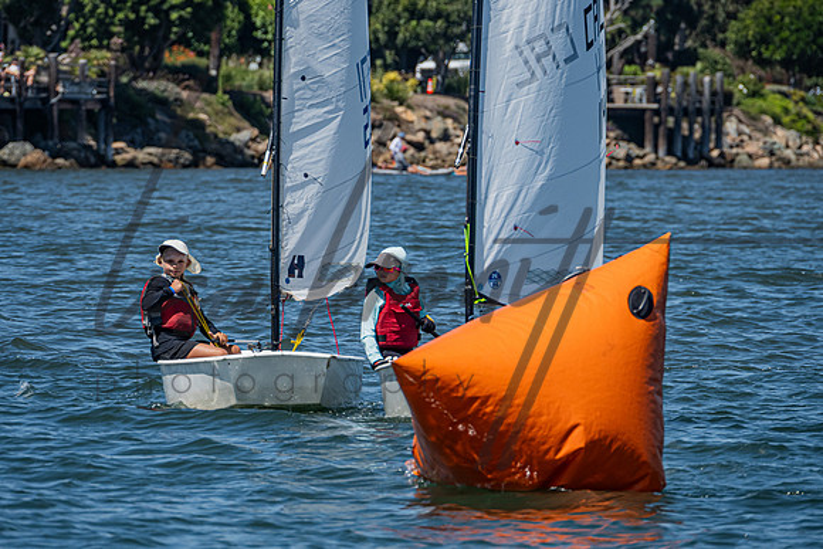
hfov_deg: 5.0
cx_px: 366
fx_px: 9386
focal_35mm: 410
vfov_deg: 3.4
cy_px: 259
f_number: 8
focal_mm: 300
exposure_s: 1/1250
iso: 250
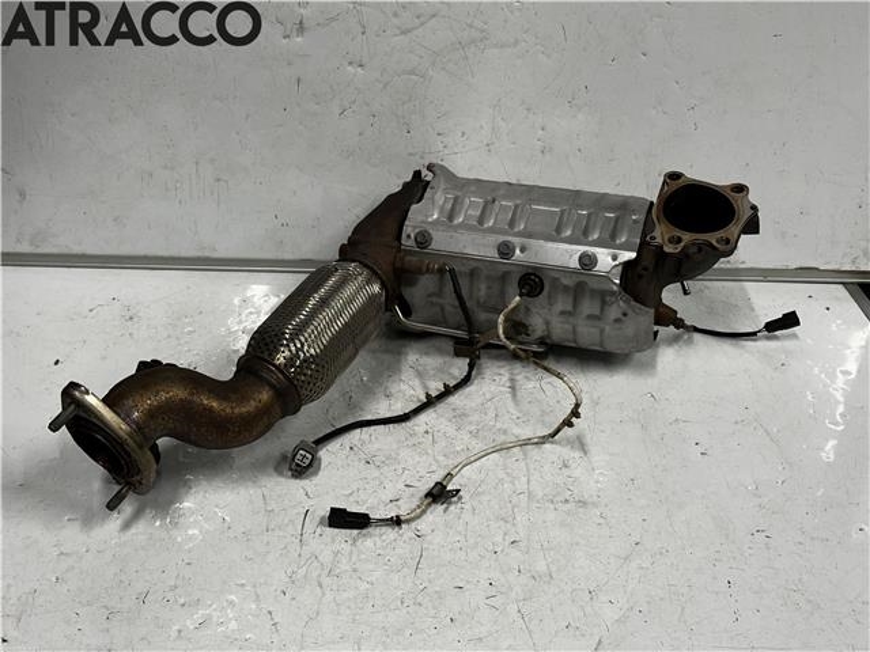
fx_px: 1206
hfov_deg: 39.7
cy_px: 326
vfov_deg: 30.3
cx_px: 435
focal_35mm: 48
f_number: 1.78
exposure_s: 1/50
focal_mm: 6.86
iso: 64
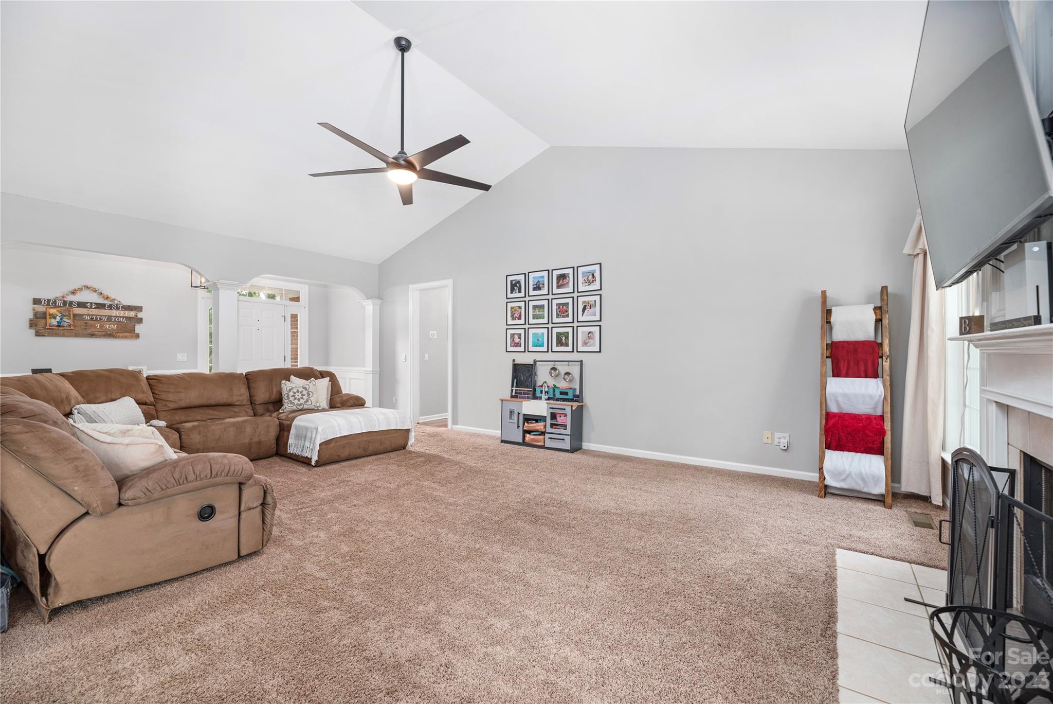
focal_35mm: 14
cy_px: 352
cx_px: 526
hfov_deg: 104.2
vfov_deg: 81.3
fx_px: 410
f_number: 6.3
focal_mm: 14
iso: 320
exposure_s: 1/15
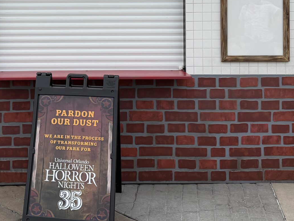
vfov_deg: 23.8
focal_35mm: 59
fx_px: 501
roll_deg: +0.7
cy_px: 1
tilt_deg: -1.2
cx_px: 74
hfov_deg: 32.1
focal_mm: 6.76
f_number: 1.78
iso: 80
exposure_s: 1/4975
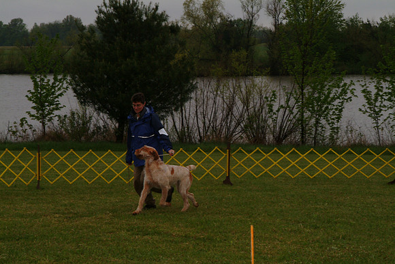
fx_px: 1218
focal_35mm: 111
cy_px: 132
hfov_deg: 18.4
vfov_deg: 12.3
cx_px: 198
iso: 400
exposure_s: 1/125
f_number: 16
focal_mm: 74
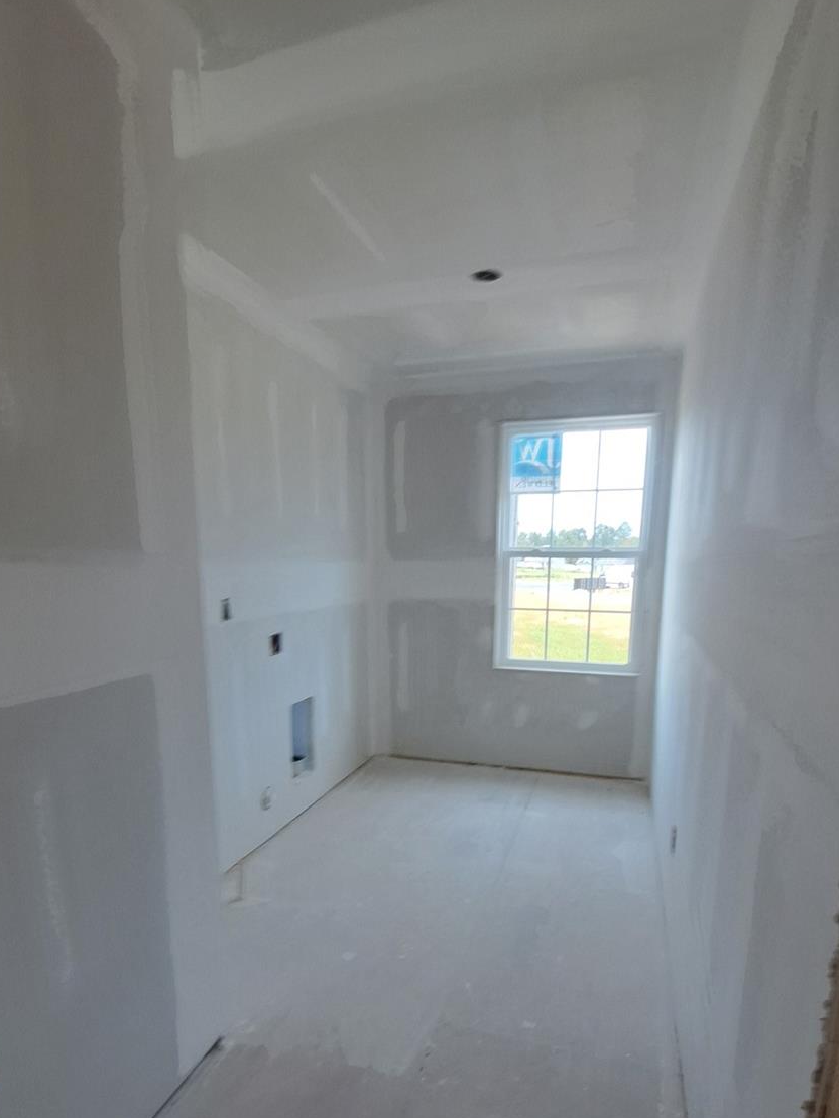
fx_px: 582
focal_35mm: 18
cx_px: 405
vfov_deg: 86.1
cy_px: 696
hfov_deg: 71.6
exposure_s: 1/40
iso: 50
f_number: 2.2
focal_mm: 1.74
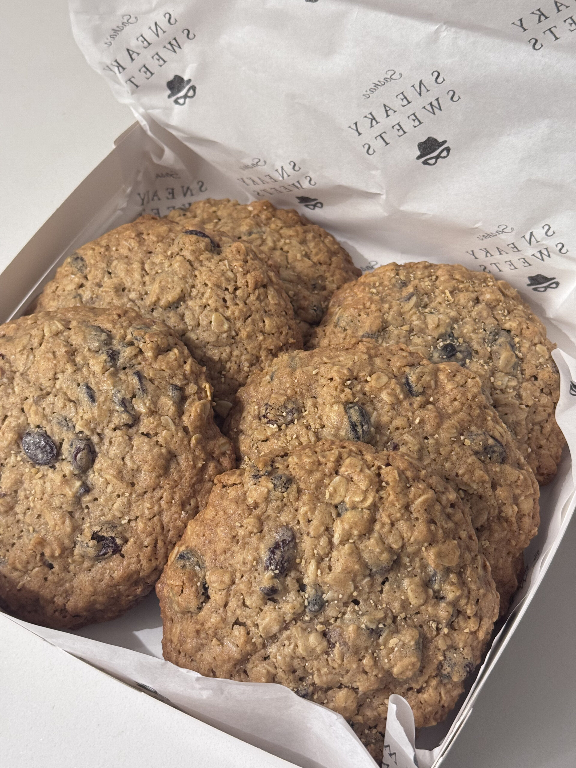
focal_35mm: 48
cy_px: 384
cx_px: 288
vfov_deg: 39.7
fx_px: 1065
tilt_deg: -59.9
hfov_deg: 30.3
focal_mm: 6.76
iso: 250
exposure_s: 1/40
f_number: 1.78
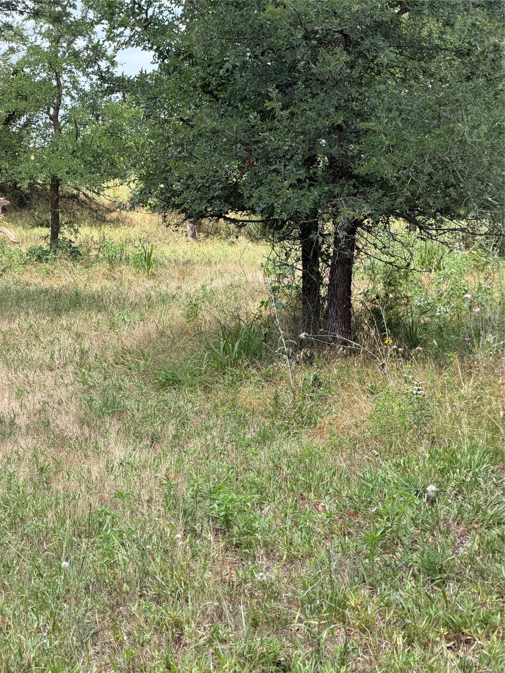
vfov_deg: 19.6
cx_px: 252
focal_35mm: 100
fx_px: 1945
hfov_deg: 14.8
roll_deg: -2.2
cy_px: 336
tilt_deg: -3.0
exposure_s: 1/303
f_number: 2.8
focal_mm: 16.89
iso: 50
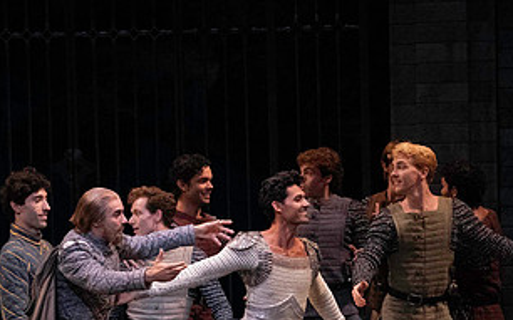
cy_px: 271
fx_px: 5409
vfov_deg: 3.4
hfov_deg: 5.4
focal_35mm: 387
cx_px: 241
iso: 16000
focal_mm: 200
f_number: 13
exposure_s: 1/400
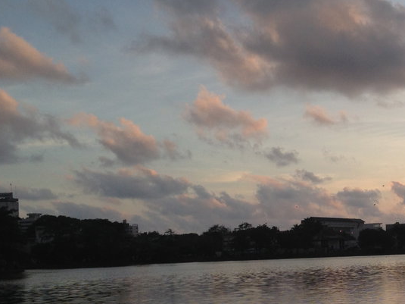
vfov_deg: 19.7
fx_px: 866
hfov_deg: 25.4
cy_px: 237
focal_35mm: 74
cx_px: 373
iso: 50
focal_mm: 4.12
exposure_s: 1/645
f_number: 2.4
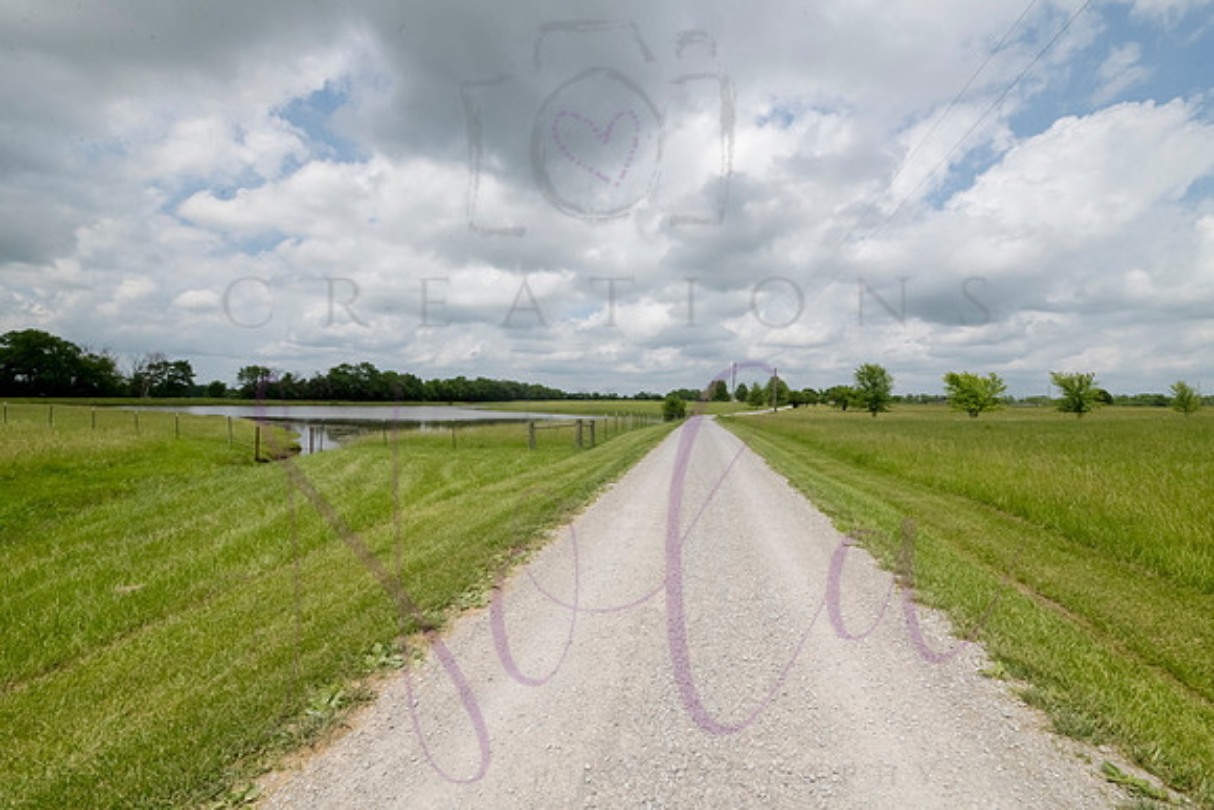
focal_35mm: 14
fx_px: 472
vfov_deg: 81.2
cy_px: 405
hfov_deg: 104.2
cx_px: 607
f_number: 22
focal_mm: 14
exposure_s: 1/320
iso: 1000
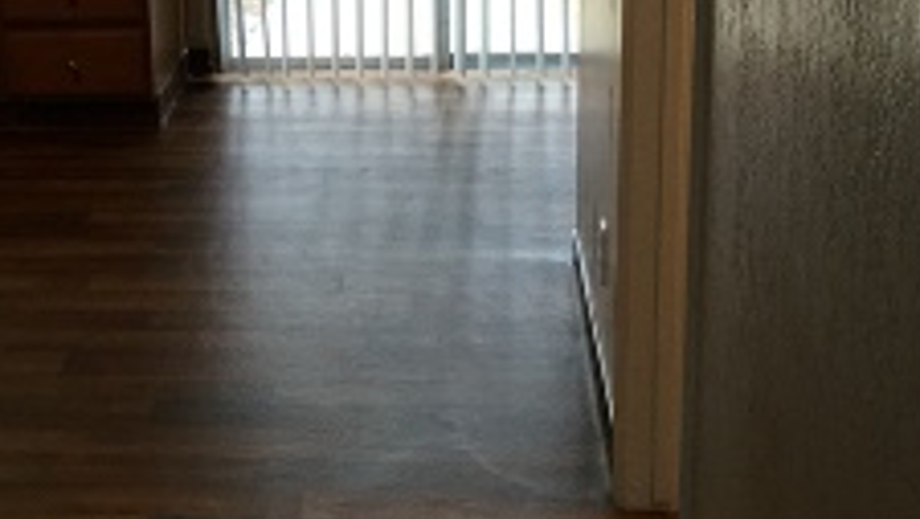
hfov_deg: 29.2
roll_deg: -0.5
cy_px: 53
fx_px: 1758
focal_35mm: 72
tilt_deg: -12.0
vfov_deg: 16.6
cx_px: 335
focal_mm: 3.3
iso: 80
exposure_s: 1/30
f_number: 2.4
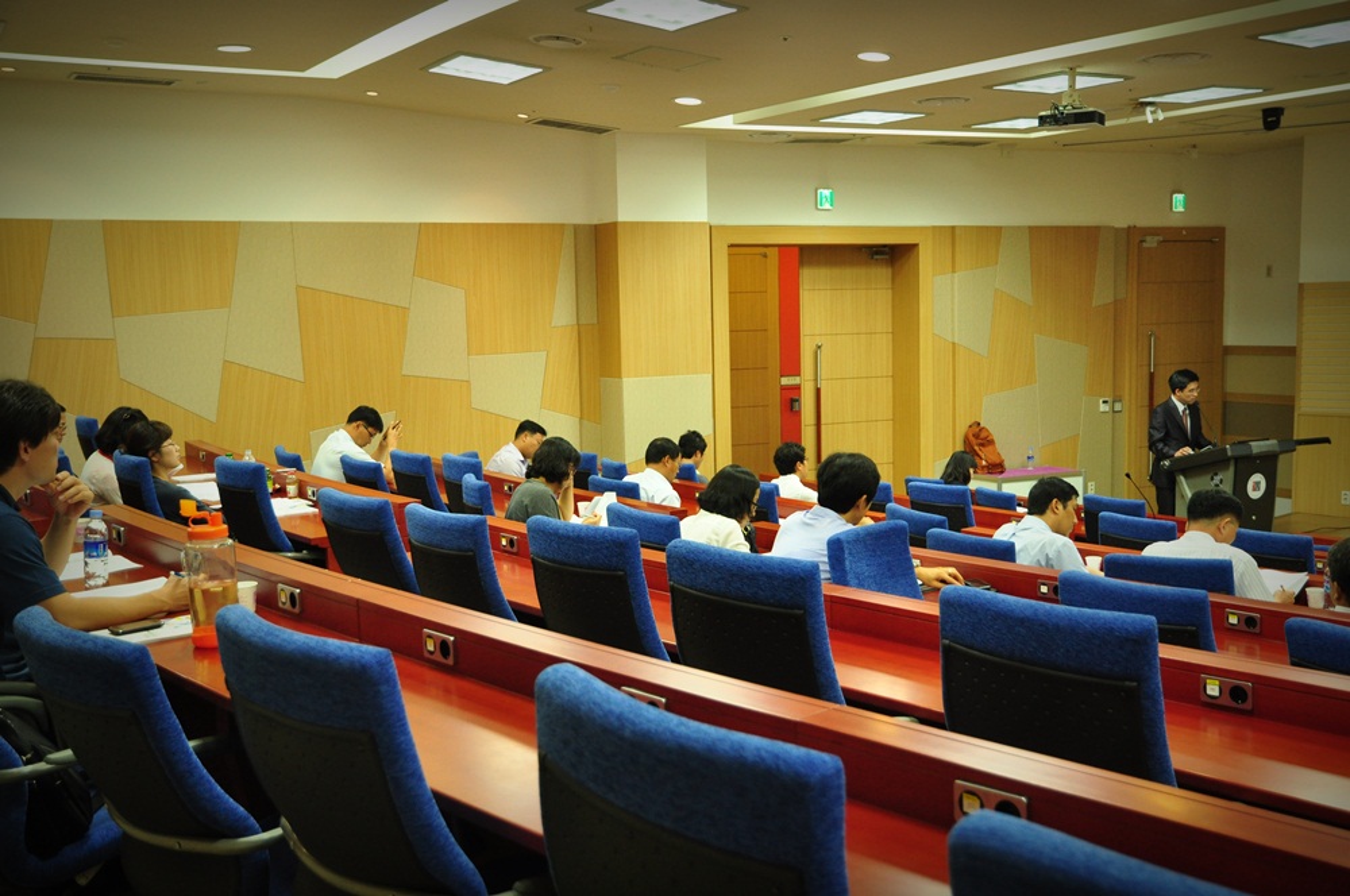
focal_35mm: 38
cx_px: 675
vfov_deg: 35.4
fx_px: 1404
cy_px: 448
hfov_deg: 51.3
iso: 800
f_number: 4.5
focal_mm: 25
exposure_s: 1/80
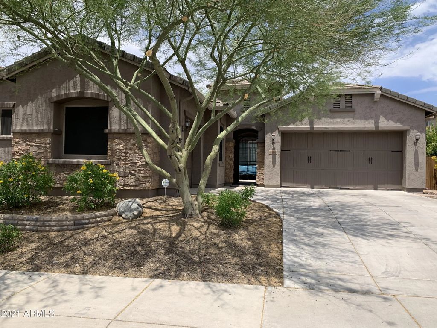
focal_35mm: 26
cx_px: 218
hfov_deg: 67.3
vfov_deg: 53.1
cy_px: 164
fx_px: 328
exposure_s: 1/1779
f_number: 1.8
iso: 25
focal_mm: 4.25
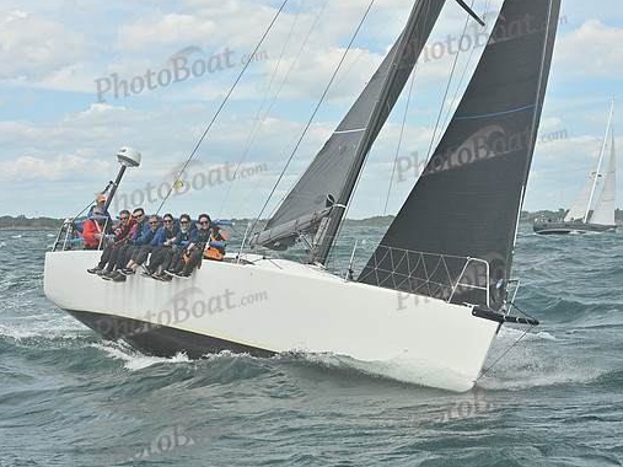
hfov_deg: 25.3
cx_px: 332
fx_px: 1385
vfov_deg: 19.1
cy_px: 232
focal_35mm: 77
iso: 320
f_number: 8
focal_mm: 70
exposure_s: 1/1250
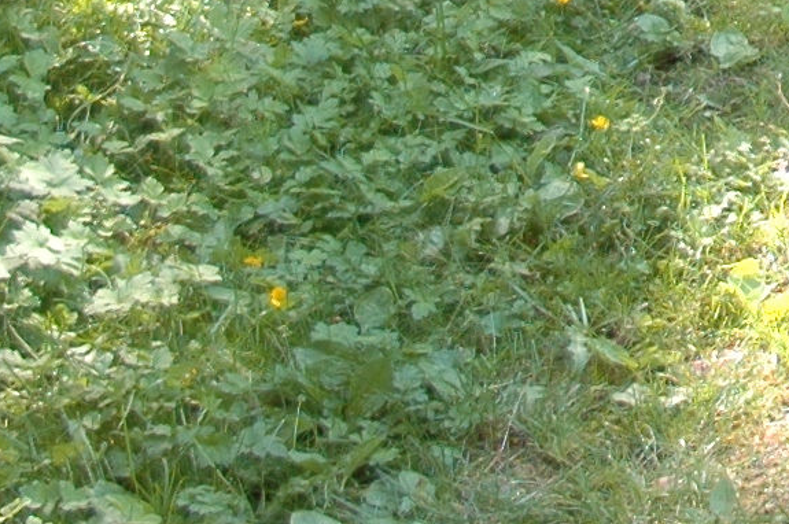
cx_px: 1621
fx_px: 3437
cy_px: -771
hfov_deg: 11.6
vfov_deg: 8.0
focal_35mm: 157
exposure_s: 1/60
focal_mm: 20
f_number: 3.8
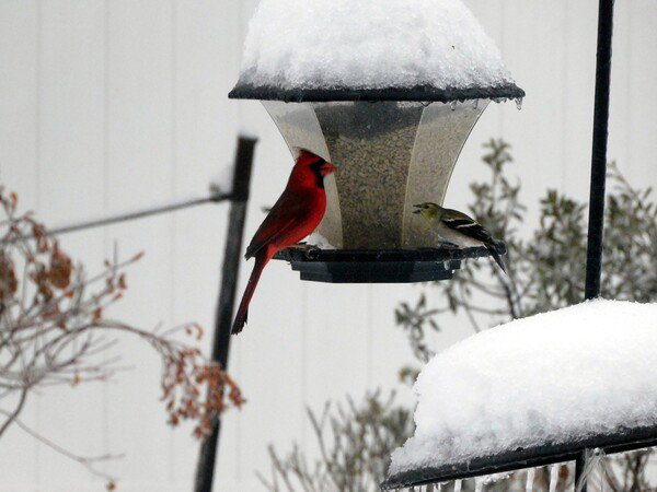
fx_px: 8541
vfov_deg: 3.3
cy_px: 246
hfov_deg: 4.4
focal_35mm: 450
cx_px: 328
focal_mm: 80.6
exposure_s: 1/30
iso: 800
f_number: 5.6
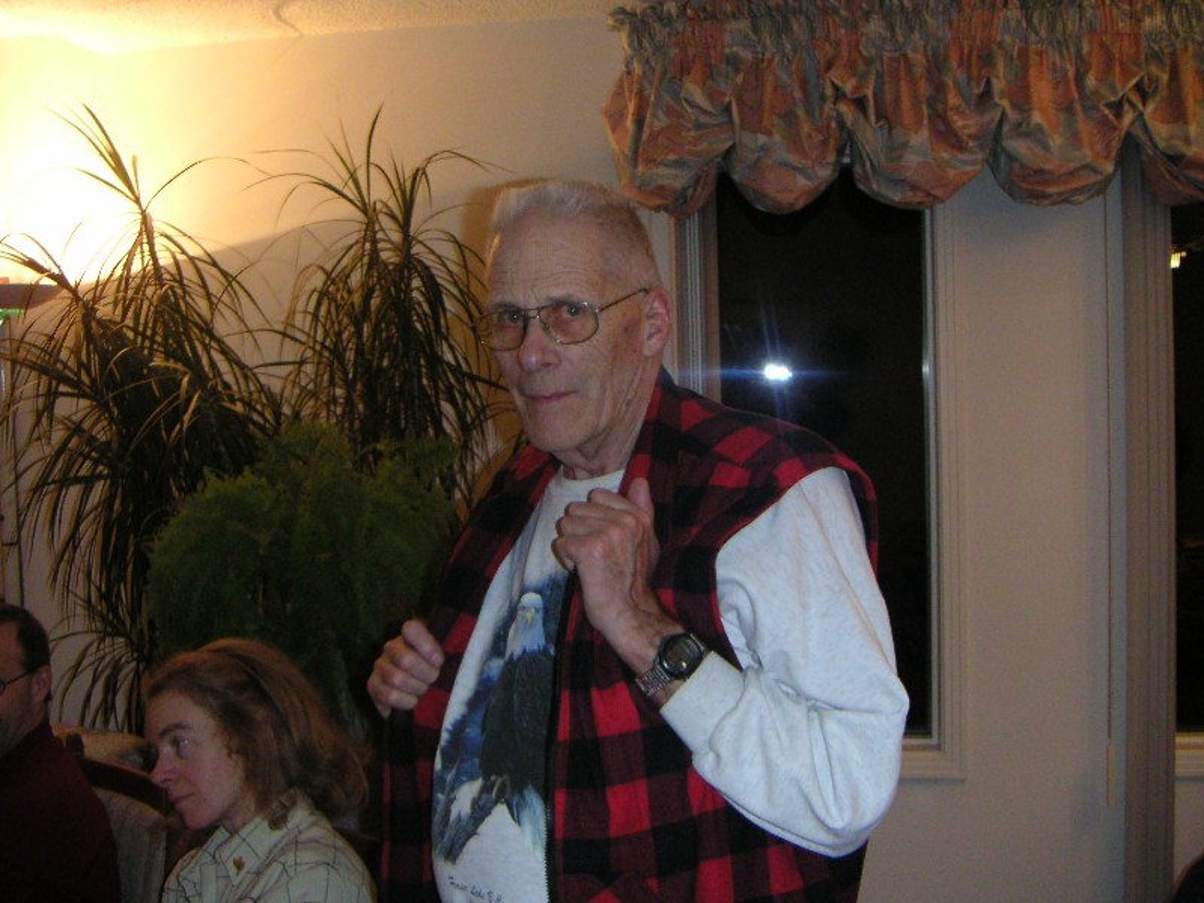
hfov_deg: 47.9
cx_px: 602
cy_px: 452
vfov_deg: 36.8
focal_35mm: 39
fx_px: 1356
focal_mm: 5.1
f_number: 2.9
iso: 200
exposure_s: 1/45
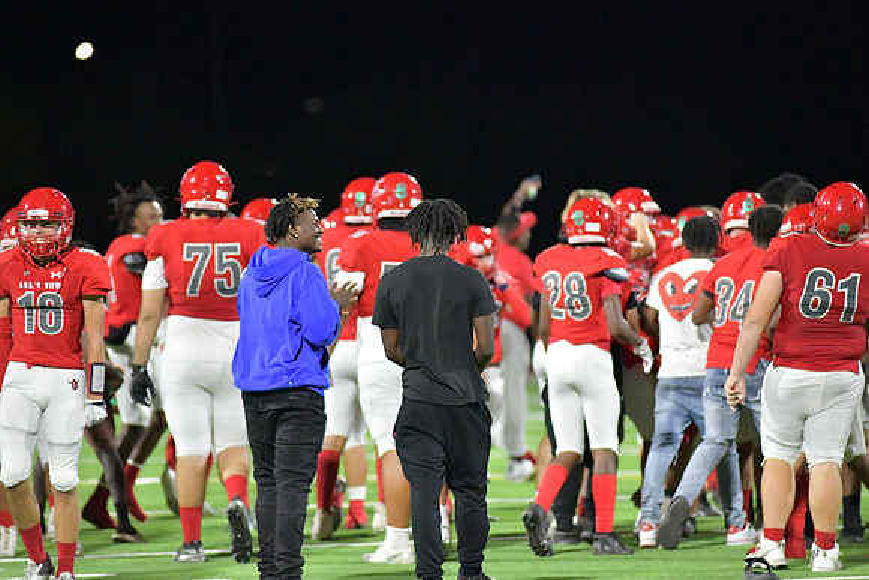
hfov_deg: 6.9
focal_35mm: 300
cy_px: 290
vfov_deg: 4.6
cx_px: 434
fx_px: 7243
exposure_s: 1/1250
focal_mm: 300
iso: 14400
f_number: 4
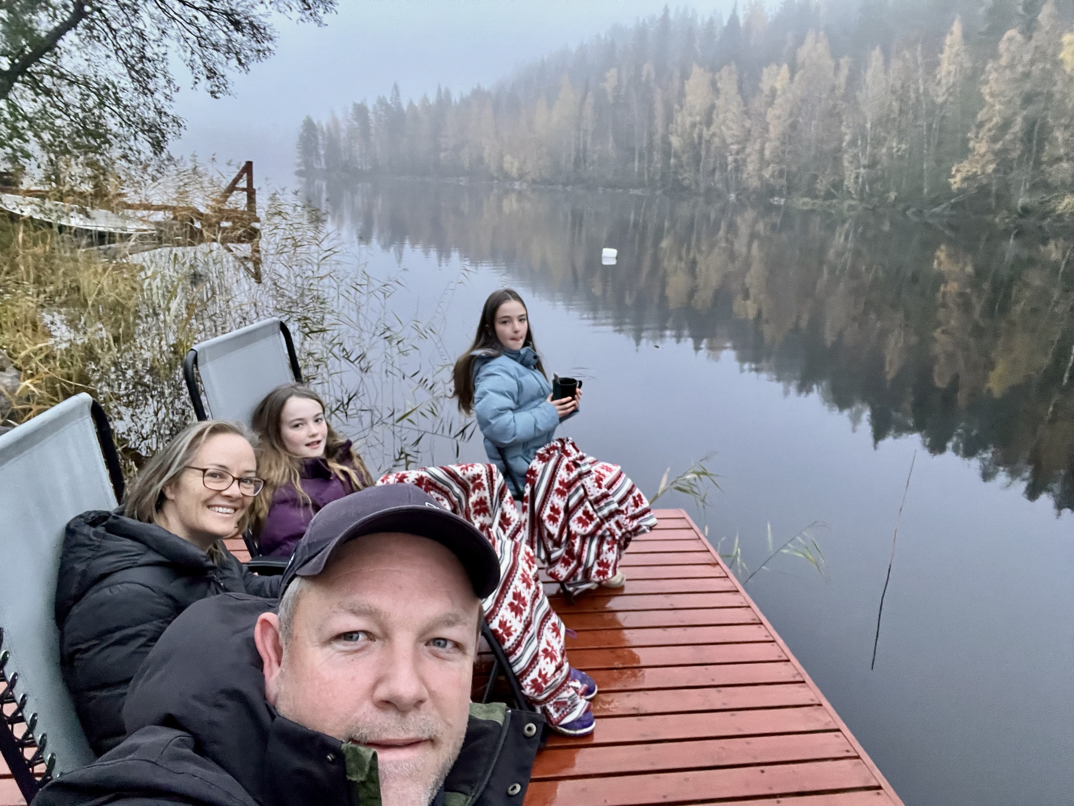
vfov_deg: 58.9
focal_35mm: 23
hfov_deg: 73.9
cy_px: 403
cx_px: 537
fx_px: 714
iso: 400
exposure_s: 1/40
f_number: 2.2
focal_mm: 2.71
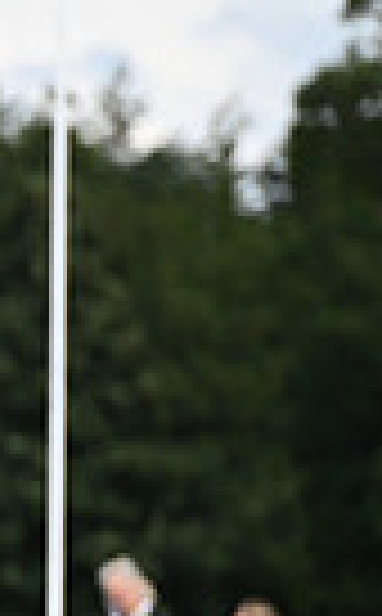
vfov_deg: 2.4
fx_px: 14485
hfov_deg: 1.5
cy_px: 632
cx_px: -724
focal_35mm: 865
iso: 160
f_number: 4
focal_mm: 200
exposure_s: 1/1250
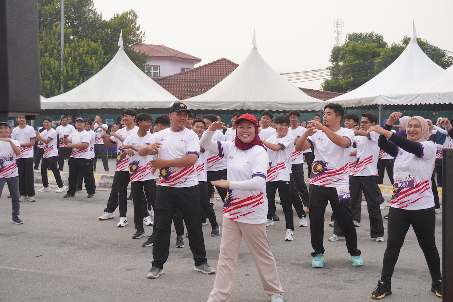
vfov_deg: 27.2
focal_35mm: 50
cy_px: 151
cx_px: 226
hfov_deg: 40.0
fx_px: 623
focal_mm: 33
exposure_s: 1/160
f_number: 5
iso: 160
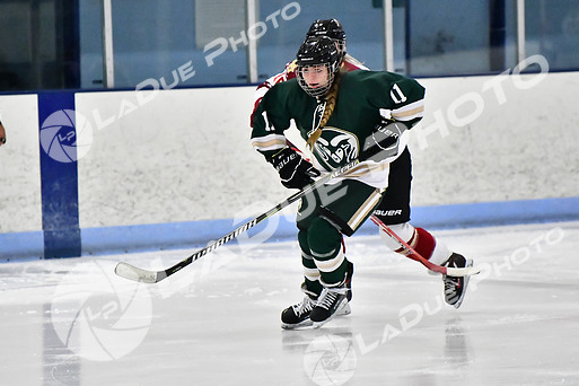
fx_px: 5452
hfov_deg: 6.1
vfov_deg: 4.1
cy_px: 195
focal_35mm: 339
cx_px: 301
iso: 8000
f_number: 2.8
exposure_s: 1/1250
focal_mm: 200
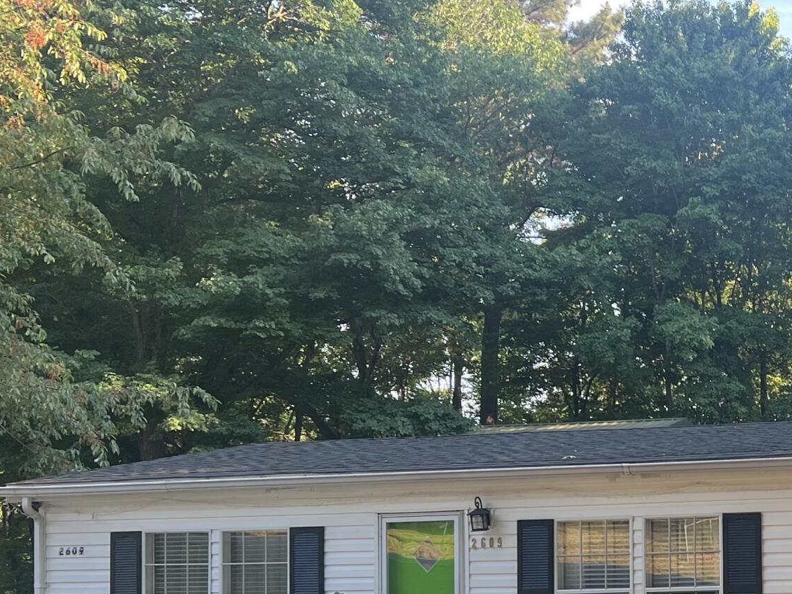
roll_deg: +0.9
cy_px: 547
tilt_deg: +2.2
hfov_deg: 26.3
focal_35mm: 69
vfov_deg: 20.8
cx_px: 835
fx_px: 1579
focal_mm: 5.7
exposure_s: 1/202
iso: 40
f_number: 1.5
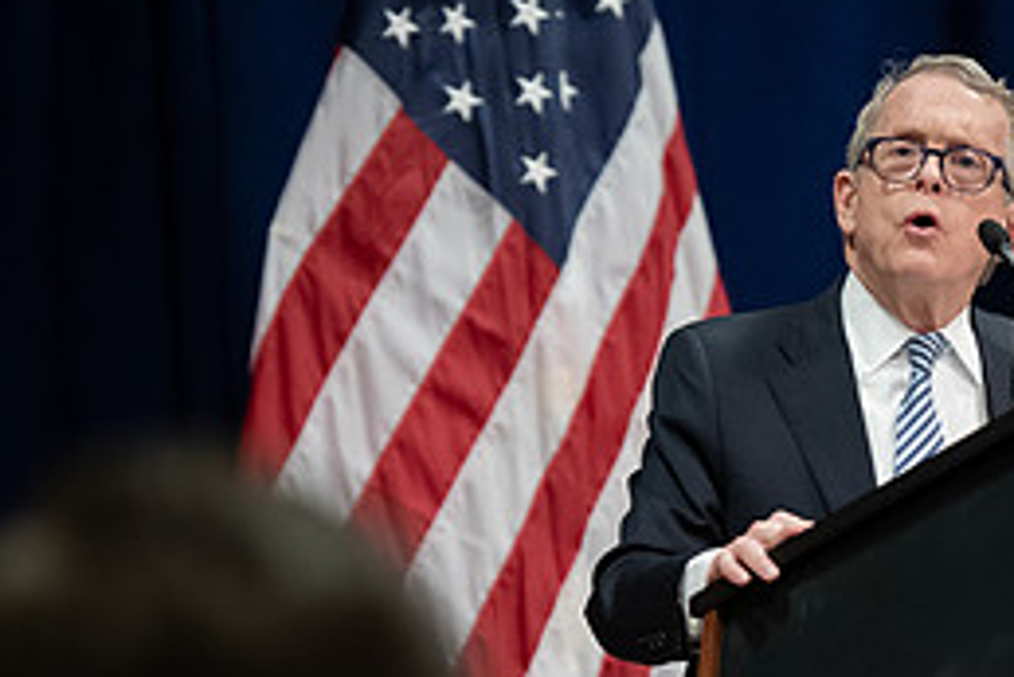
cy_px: 640
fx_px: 8511
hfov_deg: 6.8
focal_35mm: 302
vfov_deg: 4.6
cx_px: 1069
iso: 2000
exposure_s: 1/200
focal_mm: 135
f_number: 3.2
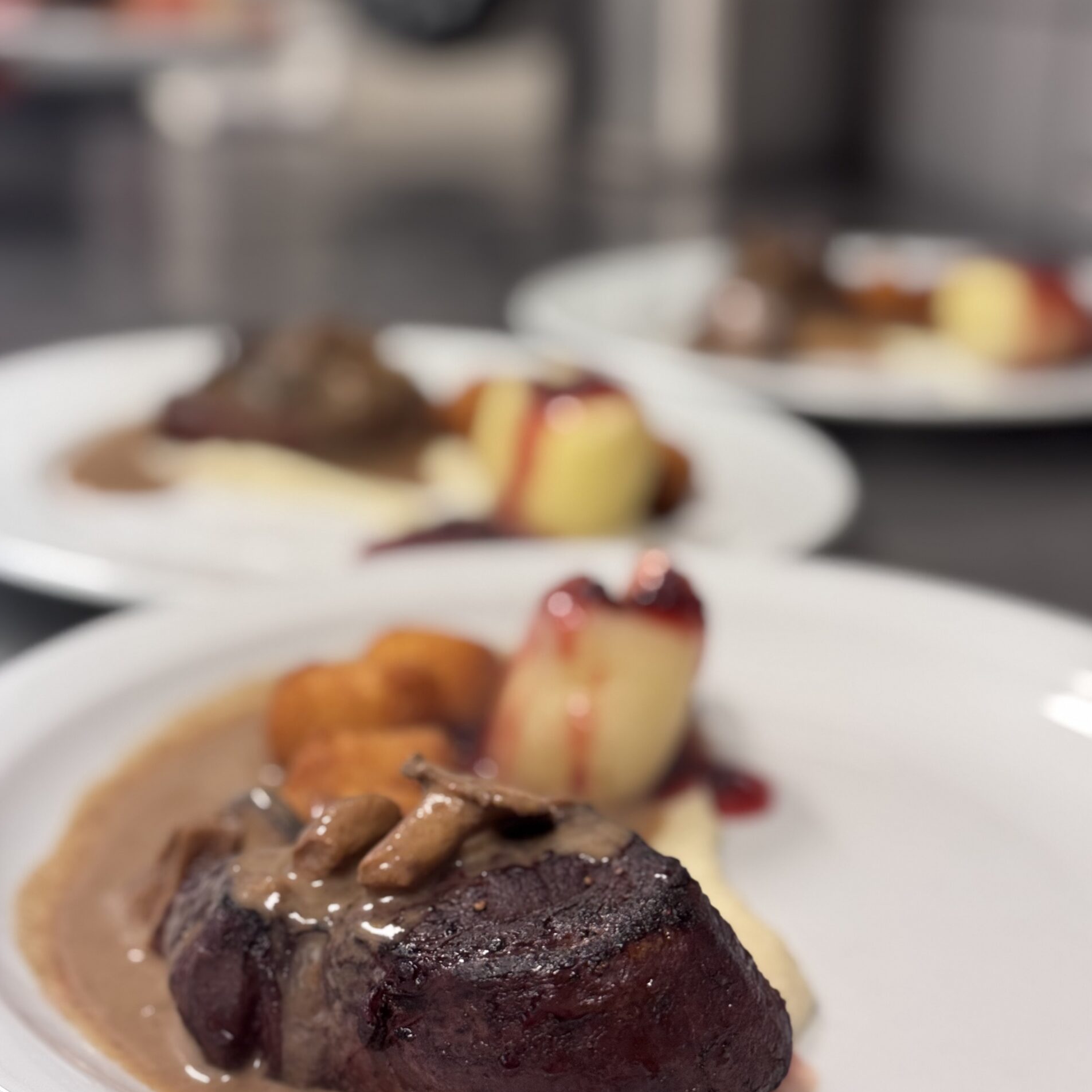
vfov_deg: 30.0
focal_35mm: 57
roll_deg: -0.3
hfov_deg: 30.0
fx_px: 2034
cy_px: 483
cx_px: 546
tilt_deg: -15.9
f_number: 1.78
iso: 100
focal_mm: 6.76
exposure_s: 1/50
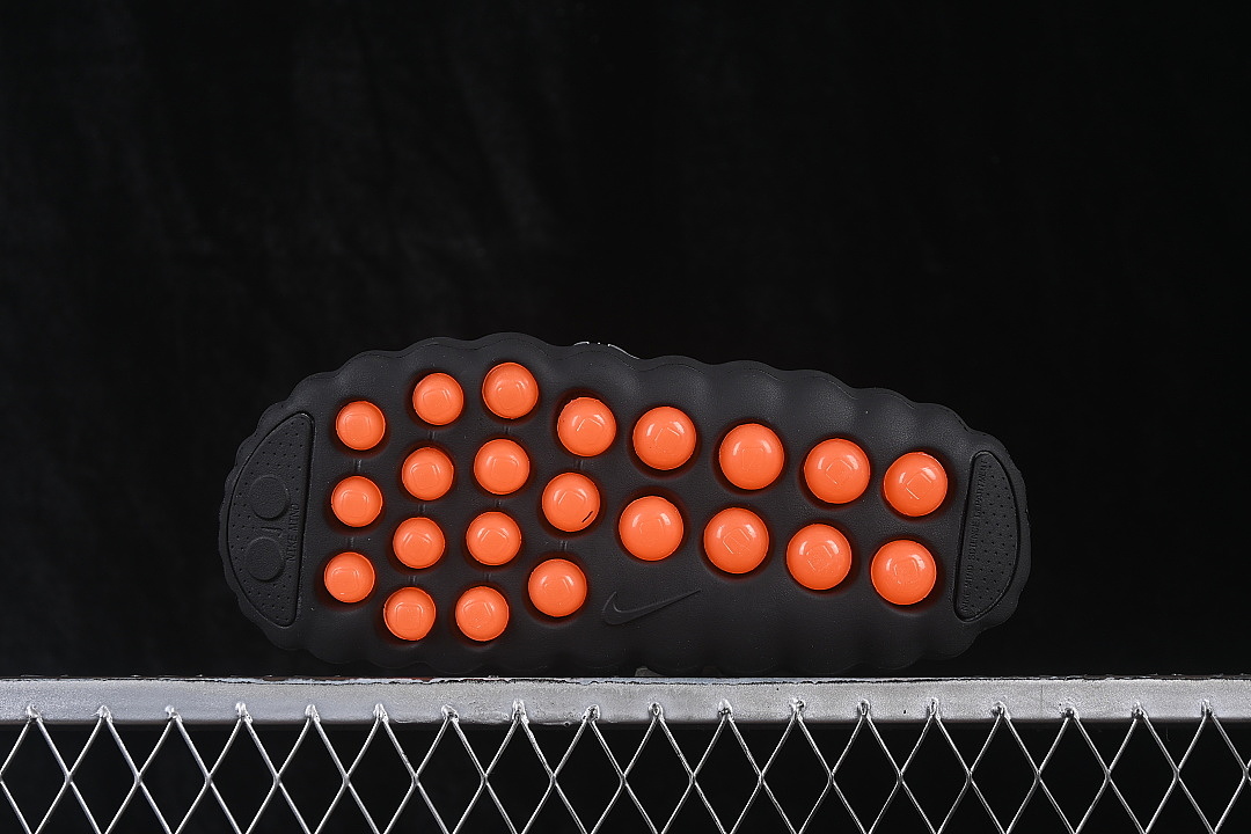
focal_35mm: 75
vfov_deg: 18.2
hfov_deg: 27.0
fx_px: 2606
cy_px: 417
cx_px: 626
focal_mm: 50
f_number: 6.3
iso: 160
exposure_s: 1/60
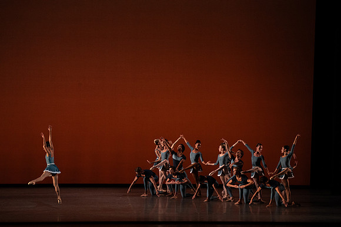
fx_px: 1374
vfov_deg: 9.5
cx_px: 170
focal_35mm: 145
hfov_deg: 14.2
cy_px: 114
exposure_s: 1/400
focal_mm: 145
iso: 5000
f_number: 9
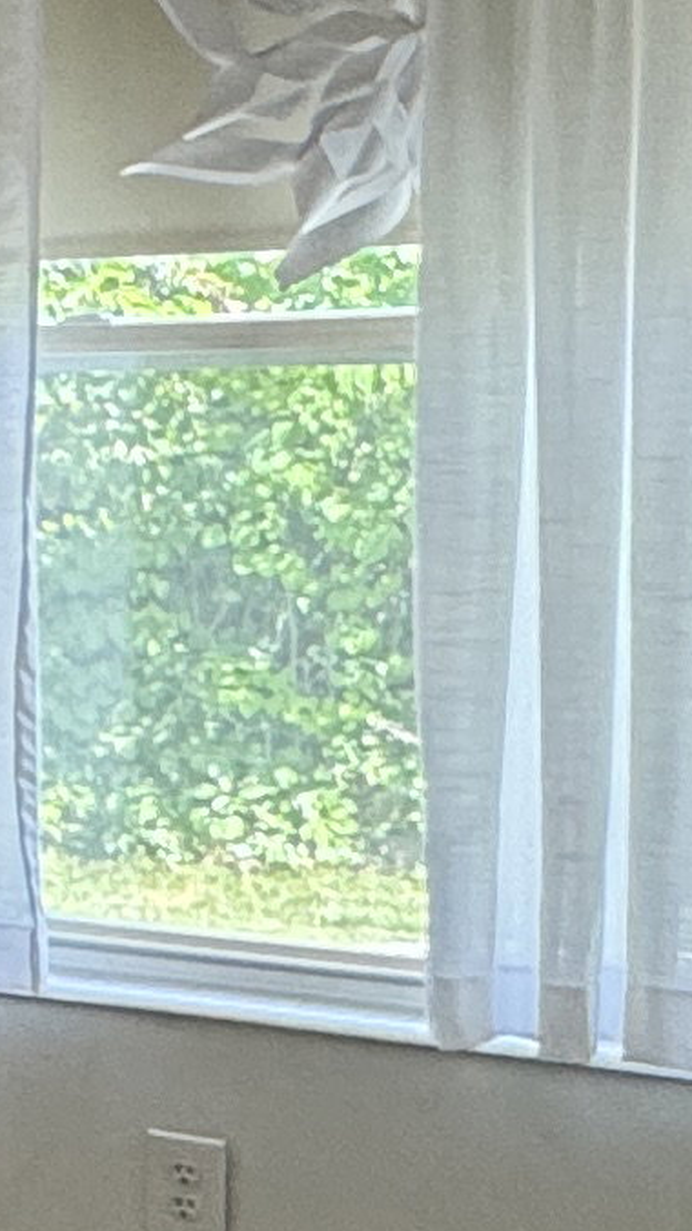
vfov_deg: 23.4
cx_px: -1624
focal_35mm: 91
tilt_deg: -3.8
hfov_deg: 9.3
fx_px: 2970
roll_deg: +0.7
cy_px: 583
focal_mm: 2.22
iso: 160
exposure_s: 1/120
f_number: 2.2
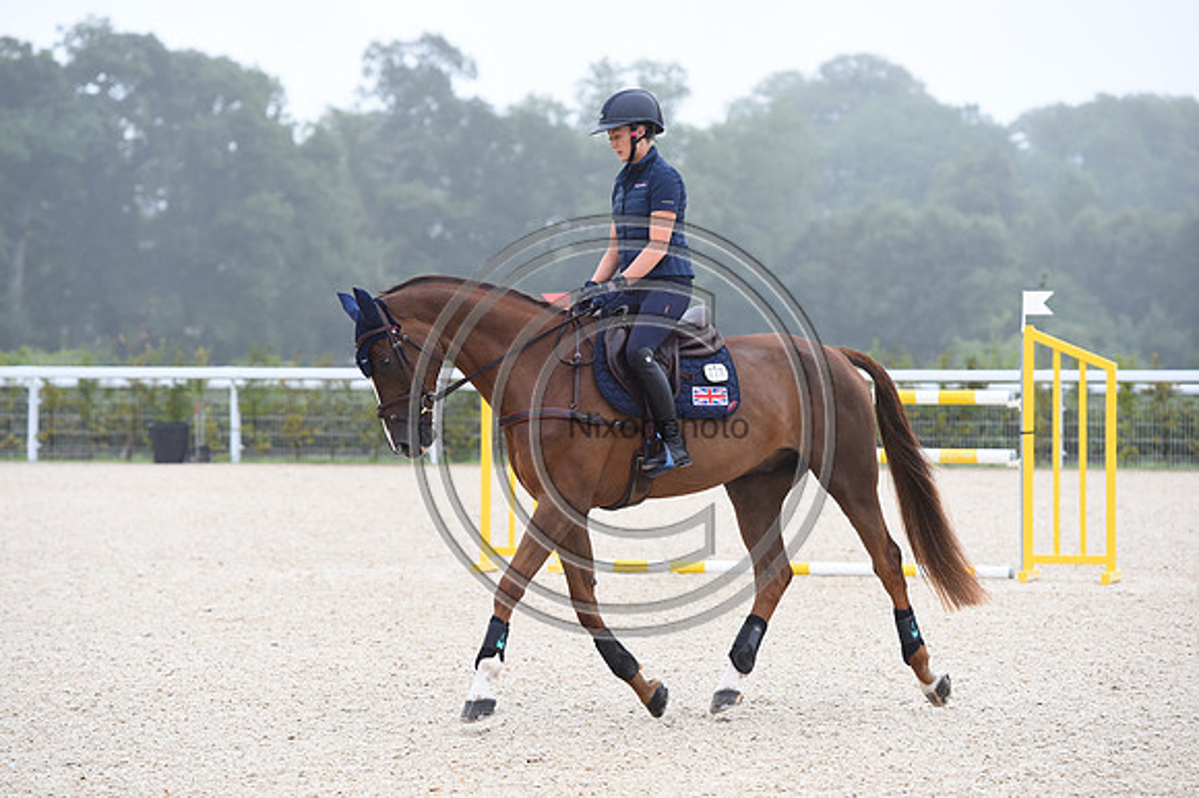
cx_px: 600
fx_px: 5159
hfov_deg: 13.3
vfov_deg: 8.8
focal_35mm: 155
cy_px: 399
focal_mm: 155
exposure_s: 1/800
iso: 1000
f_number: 5
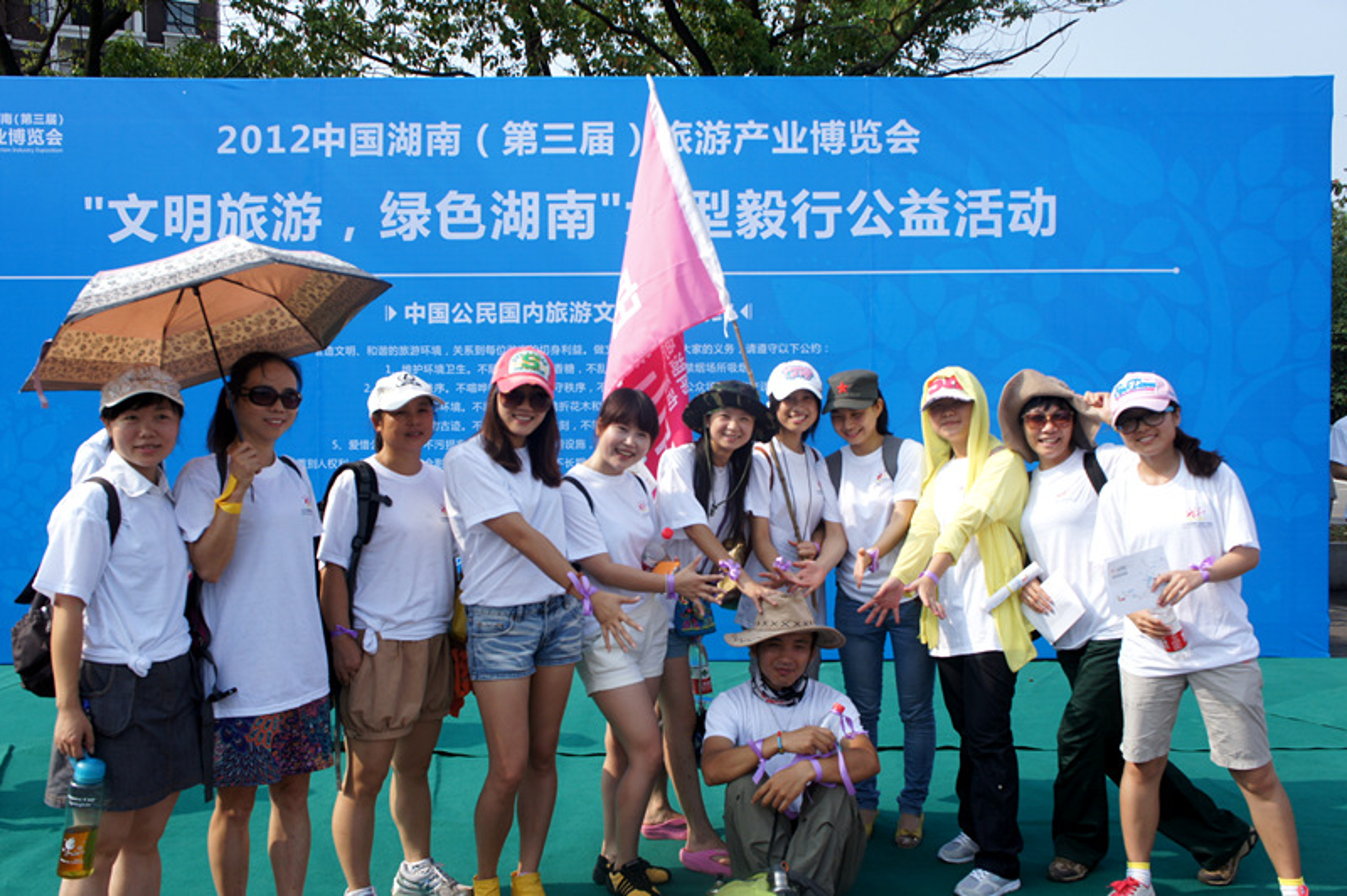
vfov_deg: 39.9
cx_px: 674
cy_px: 448
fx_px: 1234
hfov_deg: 57.3
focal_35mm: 33
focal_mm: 22
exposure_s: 1/320
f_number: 8
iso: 200
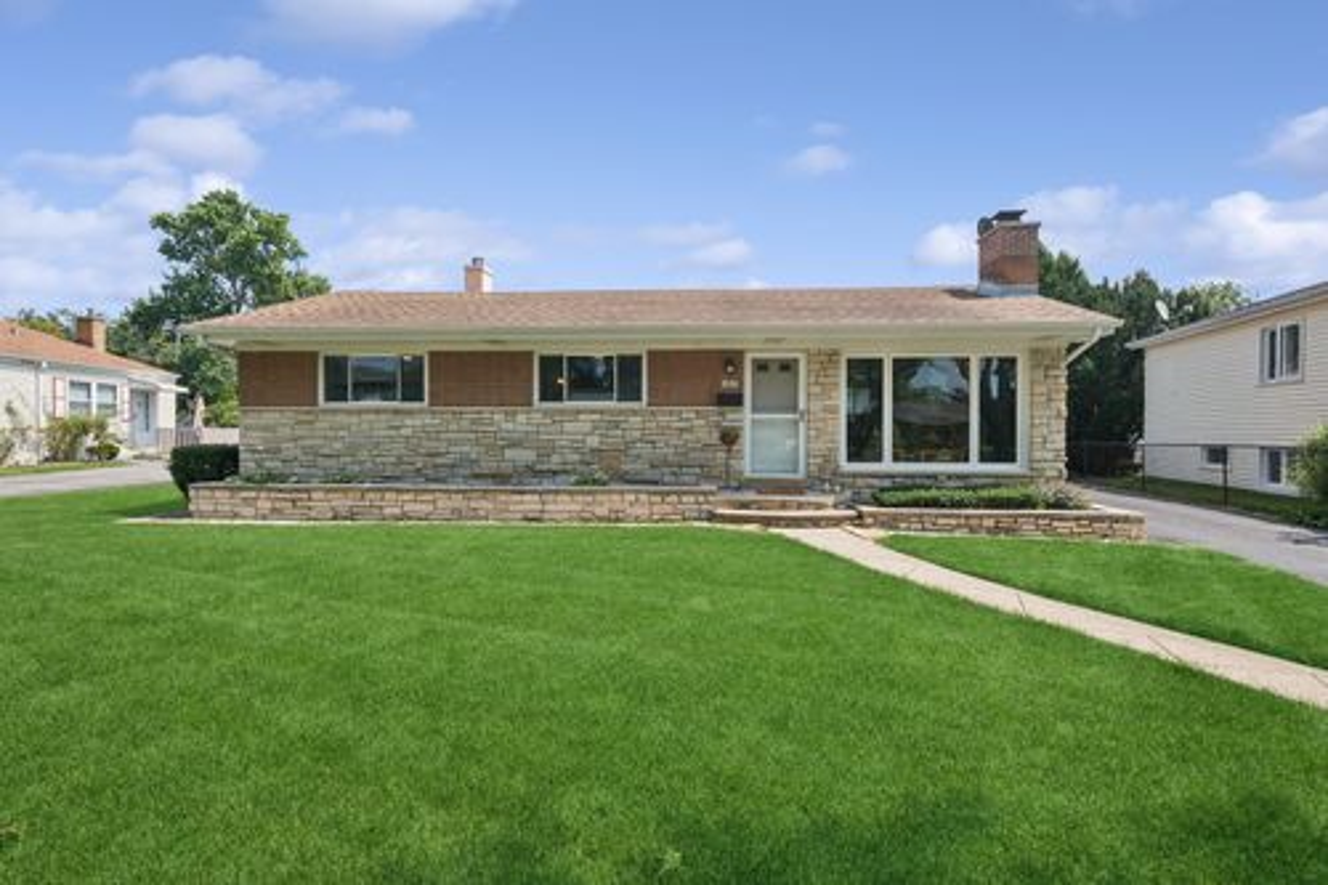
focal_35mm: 17
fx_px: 627
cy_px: 442
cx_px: 664
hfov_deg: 93.3
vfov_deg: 70.4
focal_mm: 17
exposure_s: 1/250
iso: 400
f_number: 11
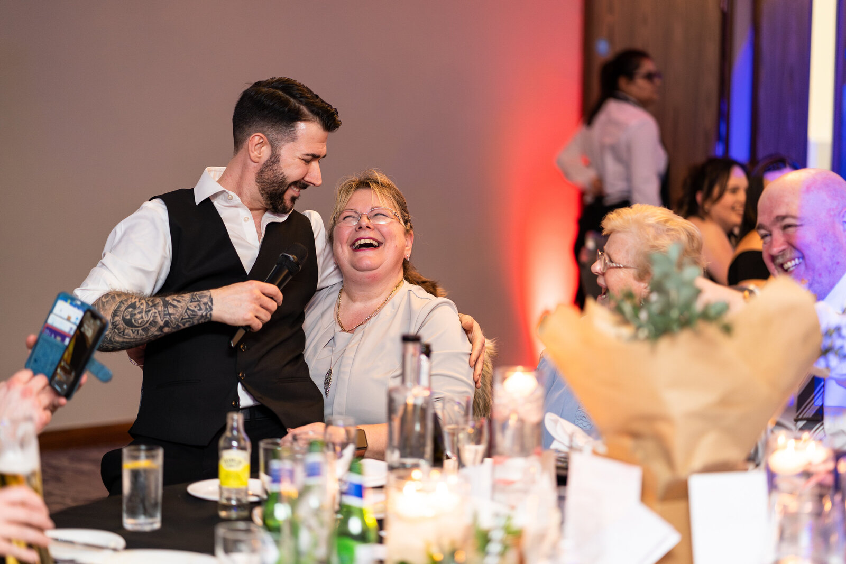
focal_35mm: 85
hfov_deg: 23.9
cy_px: 282
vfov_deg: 16.1
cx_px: 423
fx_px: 1998
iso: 1600
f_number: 1.8
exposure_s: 1/250
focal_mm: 85
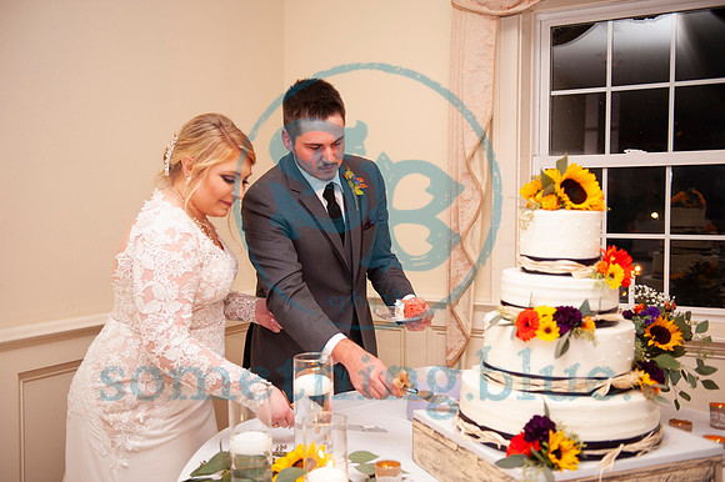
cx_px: 362
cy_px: 241
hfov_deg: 50.7
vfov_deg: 35.0
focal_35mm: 38
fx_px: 765
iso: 500
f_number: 2.8
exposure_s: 1/100
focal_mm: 38
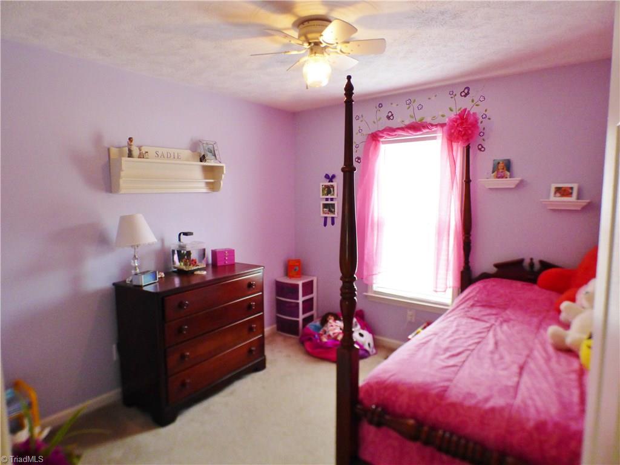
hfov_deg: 81.7
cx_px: 310
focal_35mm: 20
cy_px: 232
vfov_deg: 66.0
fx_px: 358
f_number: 2.8
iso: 320
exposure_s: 1/60
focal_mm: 3.58
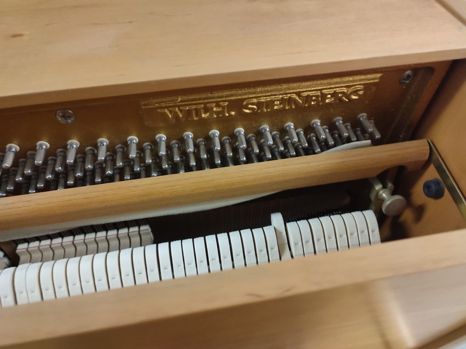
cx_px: 233
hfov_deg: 69.4
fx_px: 337
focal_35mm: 25
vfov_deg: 54.9
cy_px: 174
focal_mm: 6.04
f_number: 1.9
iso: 1551
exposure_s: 1/20
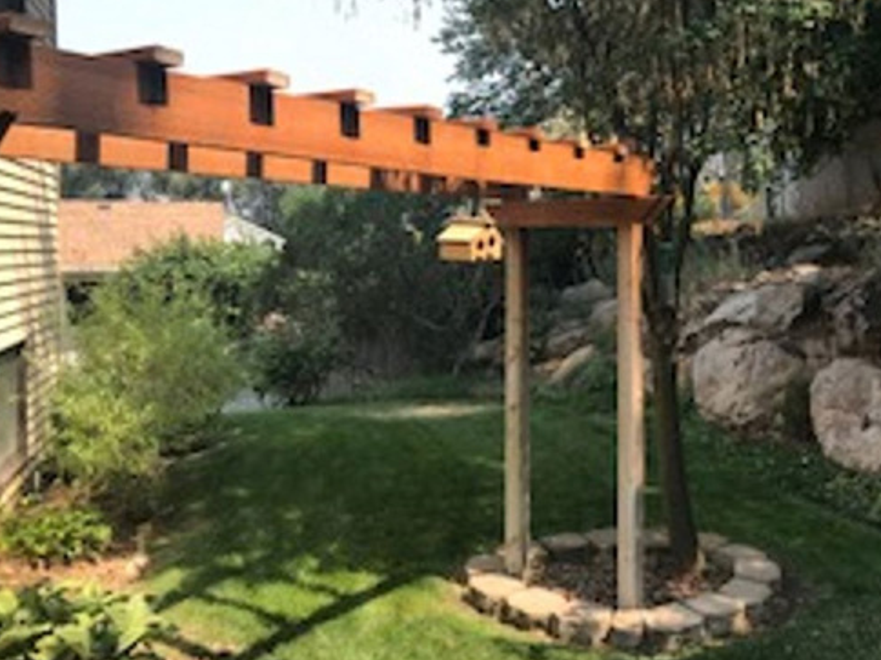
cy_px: 271
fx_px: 942
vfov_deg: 38.5
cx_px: 530
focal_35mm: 37
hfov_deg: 49.8
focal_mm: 3.99
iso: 20
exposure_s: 1/778
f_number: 1.8
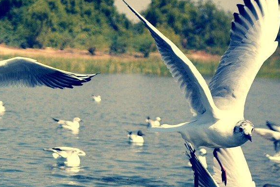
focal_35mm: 199
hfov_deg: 10.1
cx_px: -106
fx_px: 1548
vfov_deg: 6.9
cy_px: 229
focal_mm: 48
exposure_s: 1/2000
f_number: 7.1
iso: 400
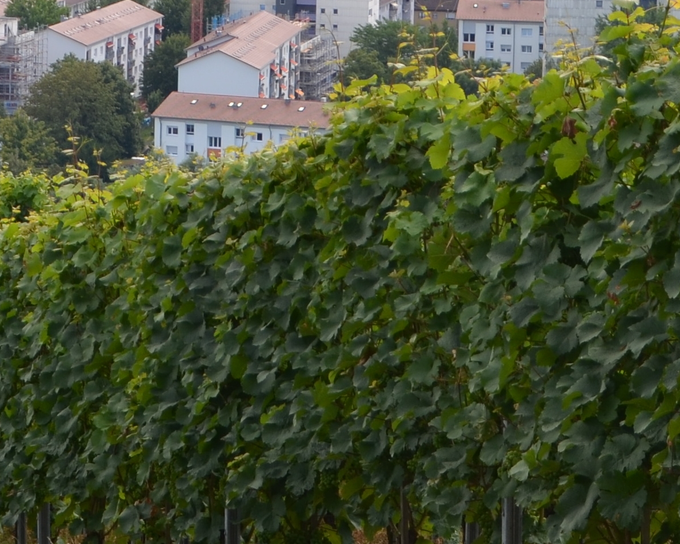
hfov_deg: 8.7
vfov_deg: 7.0
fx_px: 4448
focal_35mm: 221
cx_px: 418
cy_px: -39
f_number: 5.6
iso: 100
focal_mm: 38
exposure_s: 1/250
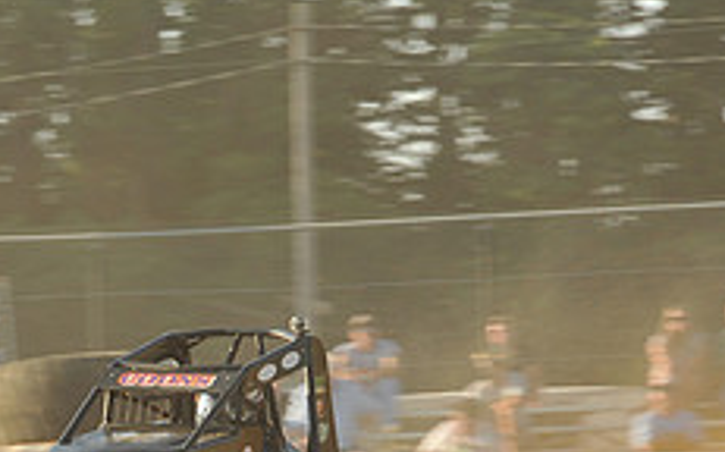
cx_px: 97
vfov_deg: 2.8
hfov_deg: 4.6
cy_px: 562
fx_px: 9102
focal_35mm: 461
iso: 400
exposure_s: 1/320
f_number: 9
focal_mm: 180
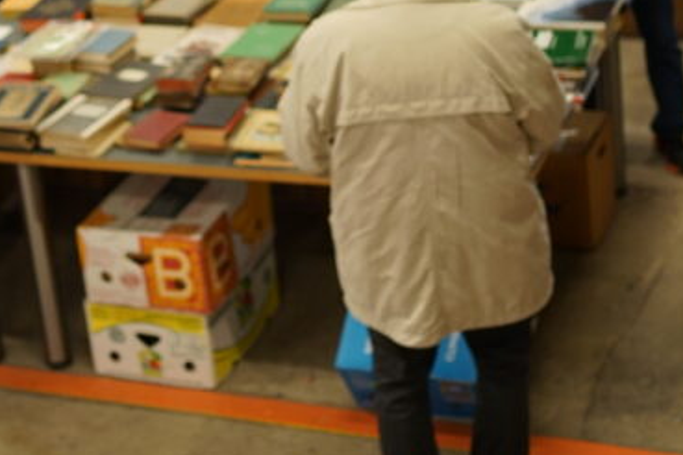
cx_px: 204
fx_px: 1840
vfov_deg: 13.9
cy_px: 3
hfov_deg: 20.9
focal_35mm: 97
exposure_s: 1/125
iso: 400
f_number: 2.2
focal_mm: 35
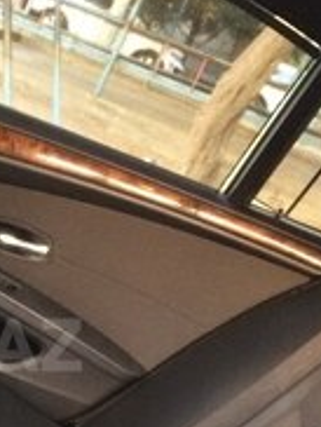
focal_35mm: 79
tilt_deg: -23.1
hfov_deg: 17.5
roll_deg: -21.1
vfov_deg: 24.3
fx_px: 974
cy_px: 345
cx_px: -98
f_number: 2.2
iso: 250
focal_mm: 4.15
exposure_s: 1/33
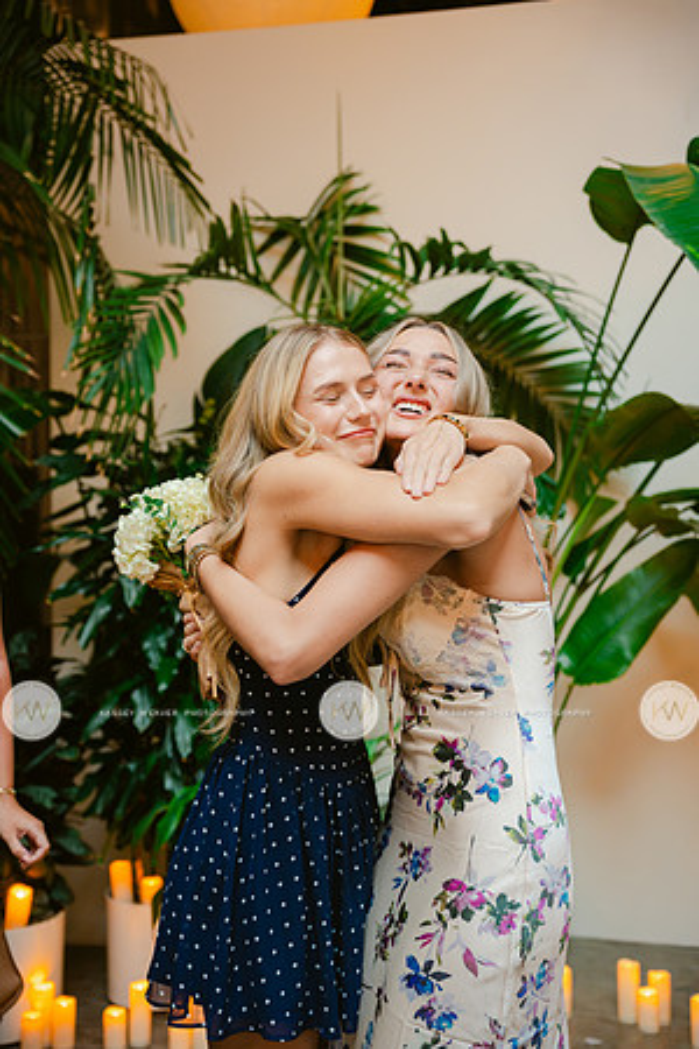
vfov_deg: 44.7
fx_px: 1276
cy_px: 524
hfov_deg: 30.6
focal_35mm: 44
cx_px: 350
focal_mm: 43.8
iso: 1000
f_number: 2.8
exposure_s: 1/250
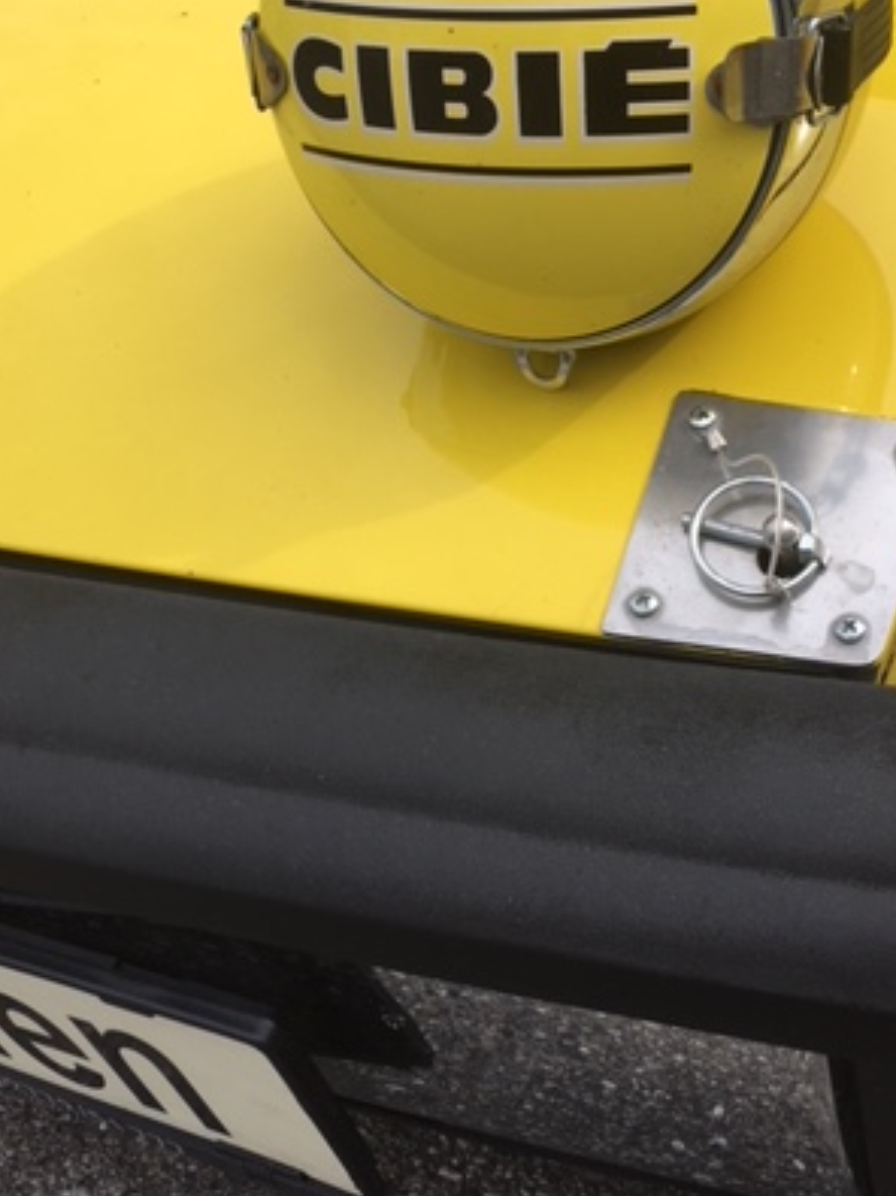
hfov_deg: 30.8
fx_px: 1623
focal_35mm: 47
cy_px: 506
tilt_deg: -30.7
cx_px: 536
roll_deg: +3.5
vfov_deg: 40.3
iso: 25
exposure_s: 1/801
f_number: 2.2
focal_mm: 4.15
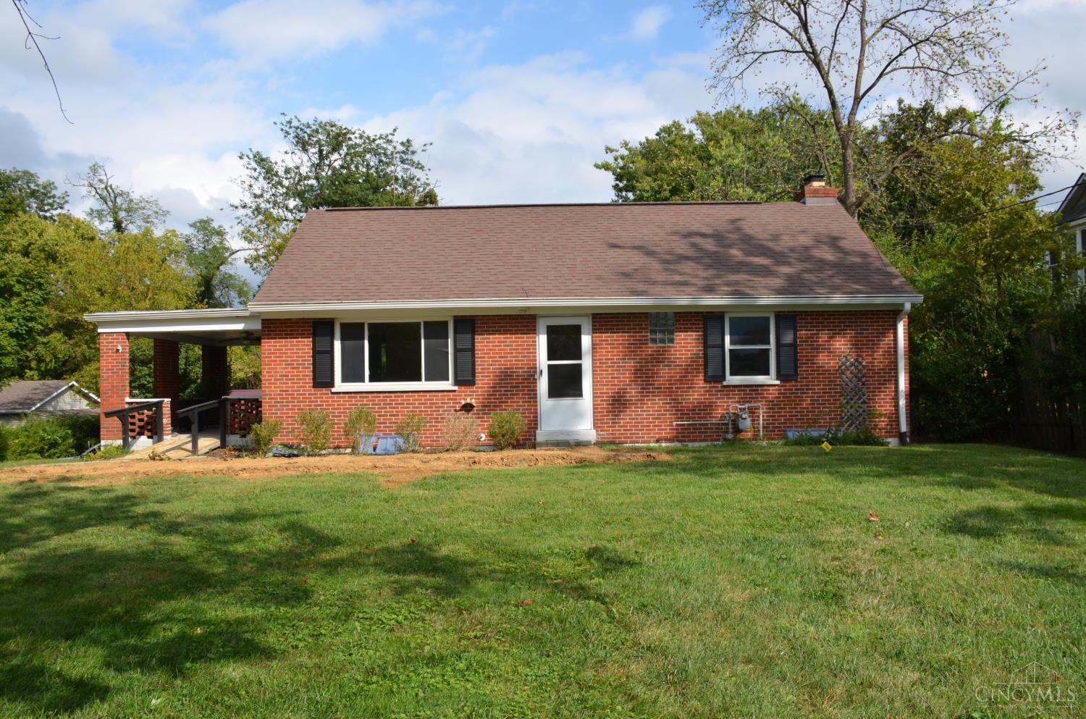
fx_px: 903
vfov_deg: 43.4
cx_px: 543
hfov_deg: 62.0
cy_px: 360
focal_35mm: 30
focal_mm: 20
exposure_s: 1/250
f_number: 8
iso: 100
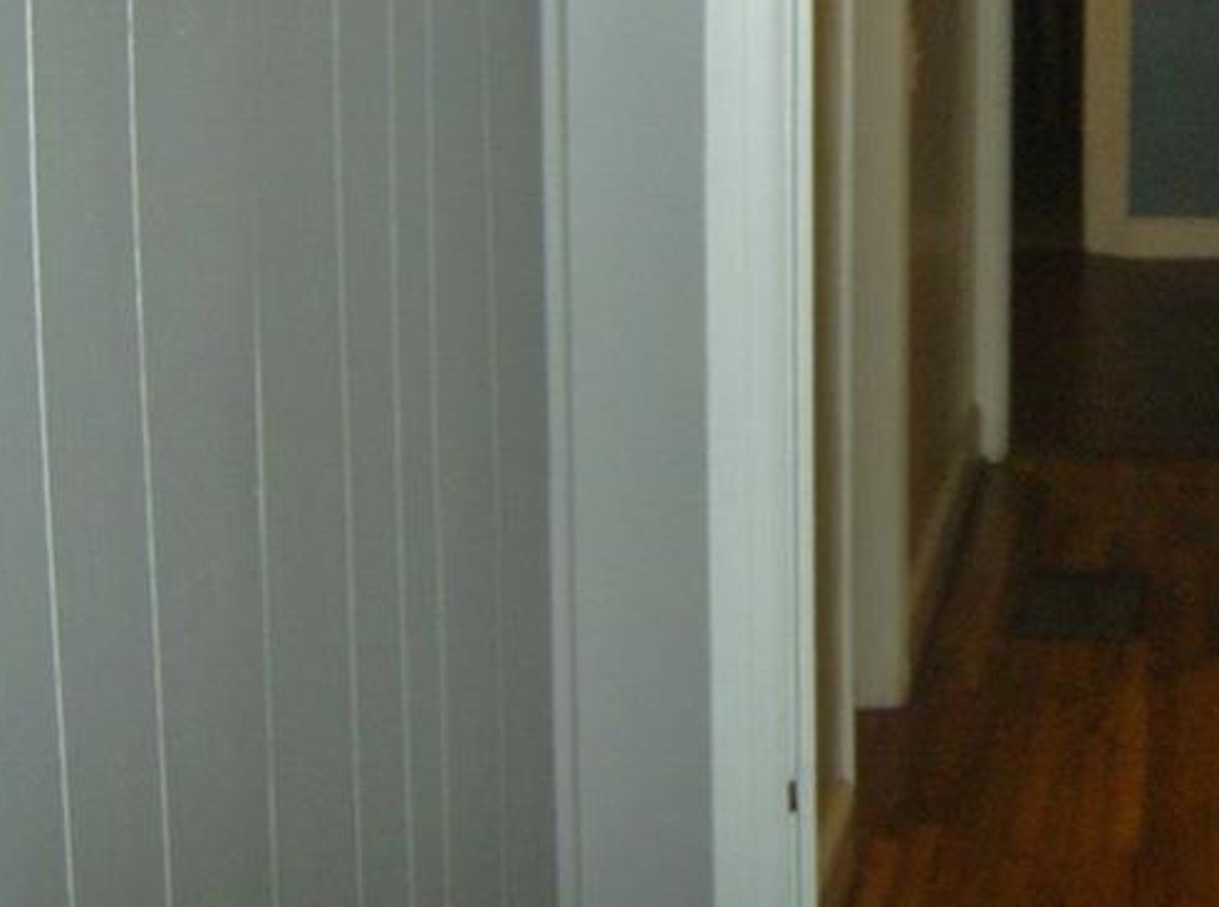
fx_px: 2633
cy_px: 126
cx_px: 1095
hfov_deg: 25.3
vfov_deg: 19.3
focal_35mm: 75
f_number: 2.8
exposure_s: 1/60
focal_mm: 6
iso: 200
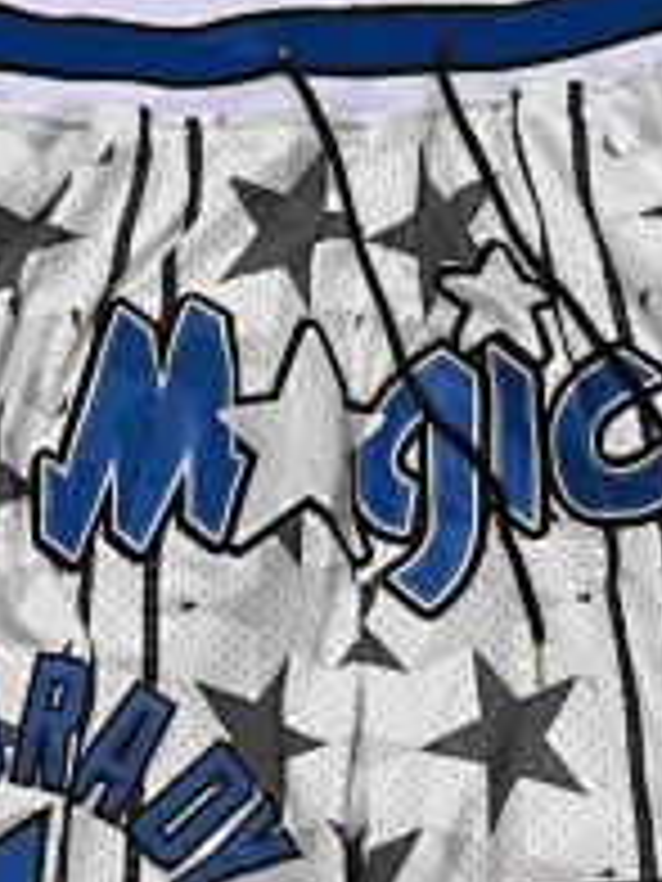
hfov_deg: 21.3
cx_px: 403
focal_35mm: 69
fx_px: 1759
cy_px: 540
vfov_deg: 28.1
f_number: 2
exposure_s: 1/50
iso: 320
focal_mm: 5.75
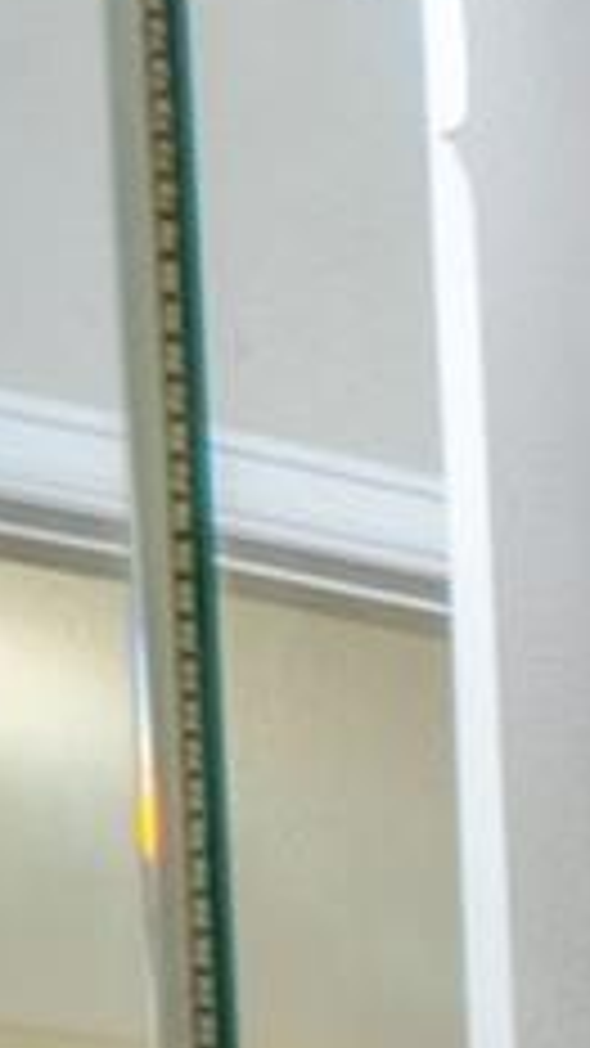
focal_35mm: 115
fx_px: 3200
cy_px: 2330
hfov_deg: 5.3
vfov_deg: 14.2
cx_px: 3481
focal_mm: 16
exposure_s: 1/250
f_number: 6.3
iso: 800
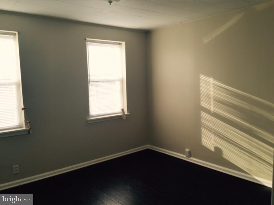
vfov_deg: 48.2
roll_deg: +0.8
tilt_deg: -8.0
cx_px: 137
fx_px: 230
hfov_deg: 61.7
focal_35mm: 29
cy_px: 102
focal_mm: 4.15
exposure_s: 1/154
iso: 32
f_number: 2.2
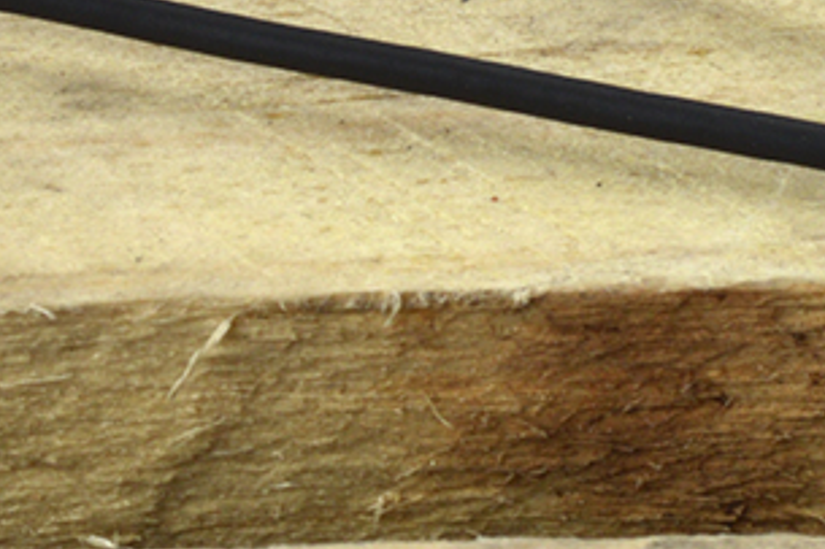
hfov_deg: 6.9
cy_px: -297
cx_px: -457
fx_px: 6756
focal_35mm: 295
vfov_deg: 4.6
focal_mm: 50
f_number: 16
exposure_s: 1/125
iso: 100
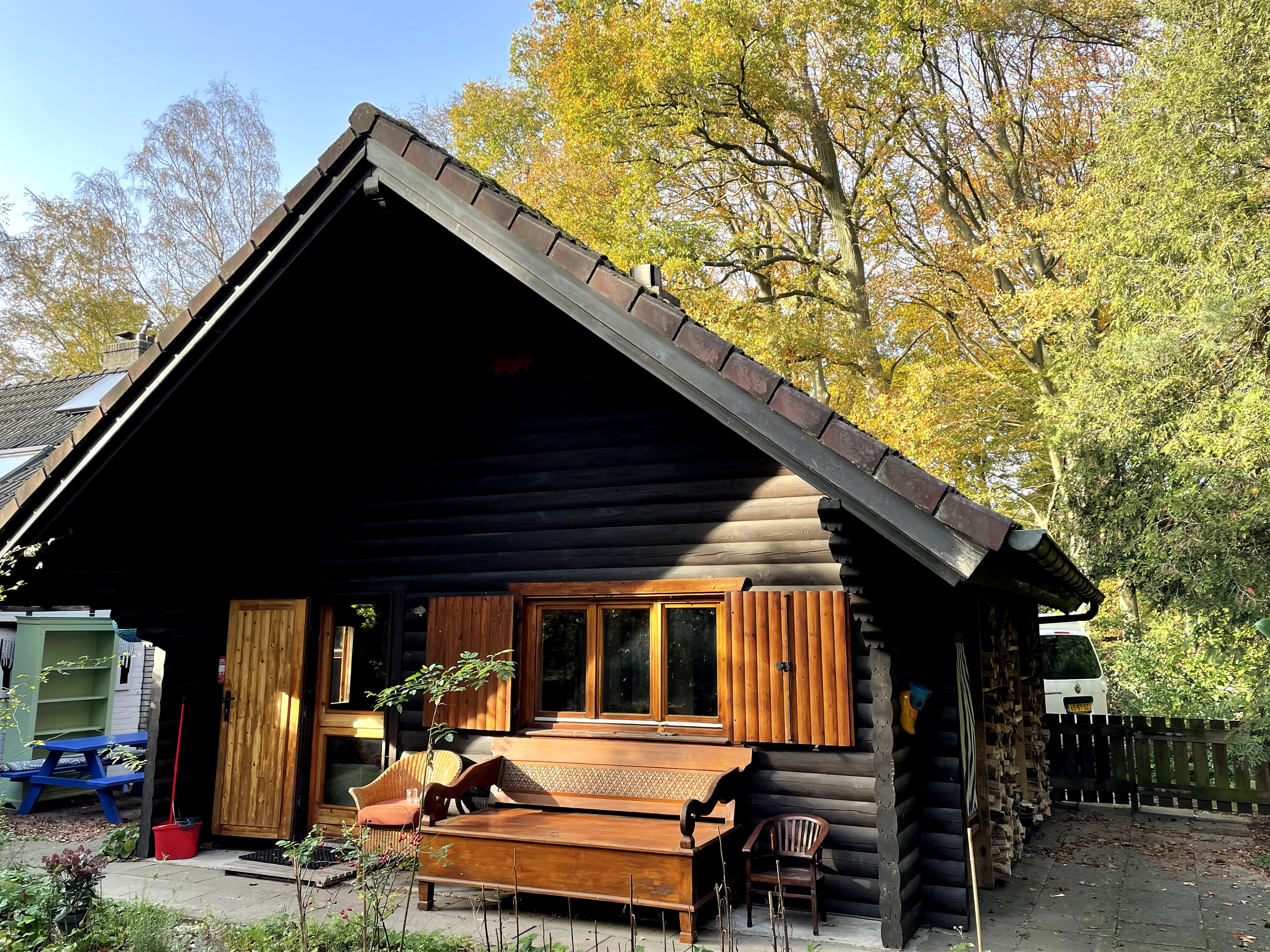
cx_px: 629
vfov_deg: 48.2
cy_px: 460
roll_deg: +0.2
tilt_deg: +10.3
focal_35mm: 29
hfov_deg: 61.7
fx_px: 1064
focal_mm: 4.2
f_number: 1.6
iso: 32
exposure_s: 1/278
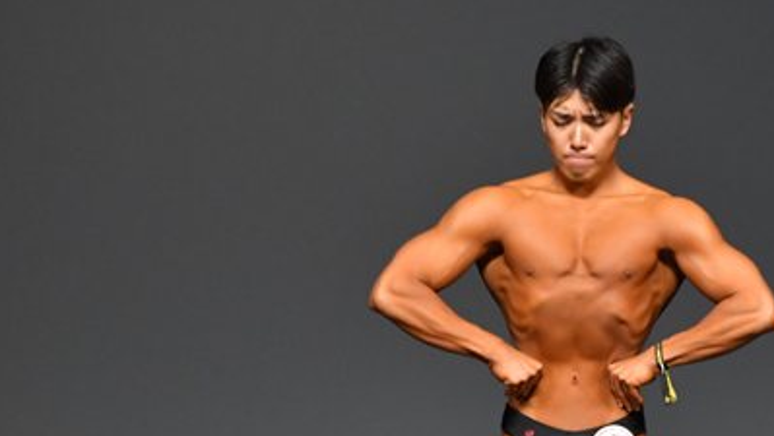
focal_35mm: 701
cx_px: 682
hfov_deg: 3.1
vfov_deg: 1.7
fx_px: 14396
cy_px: 461
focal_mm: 230
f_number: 5.6
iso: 2500
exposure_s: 1/400
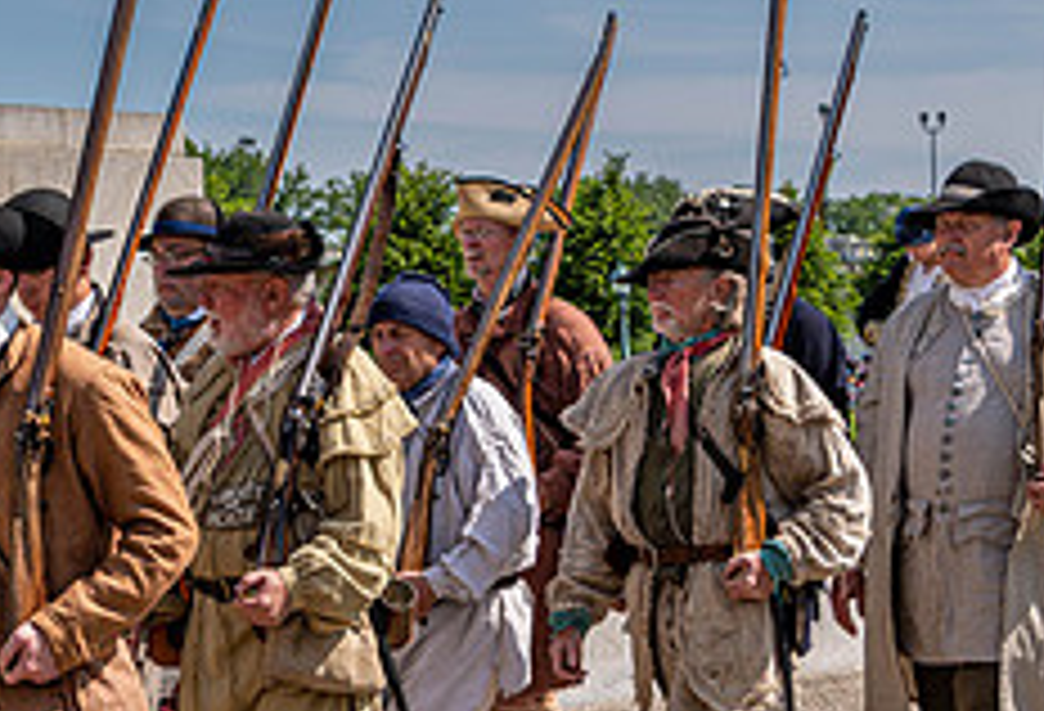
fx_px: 3591
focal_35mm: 123
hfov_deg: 16.3
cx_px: 76
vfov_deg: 11.3
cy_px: 430
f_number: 8
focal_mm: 45
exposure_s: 1/160
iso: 64
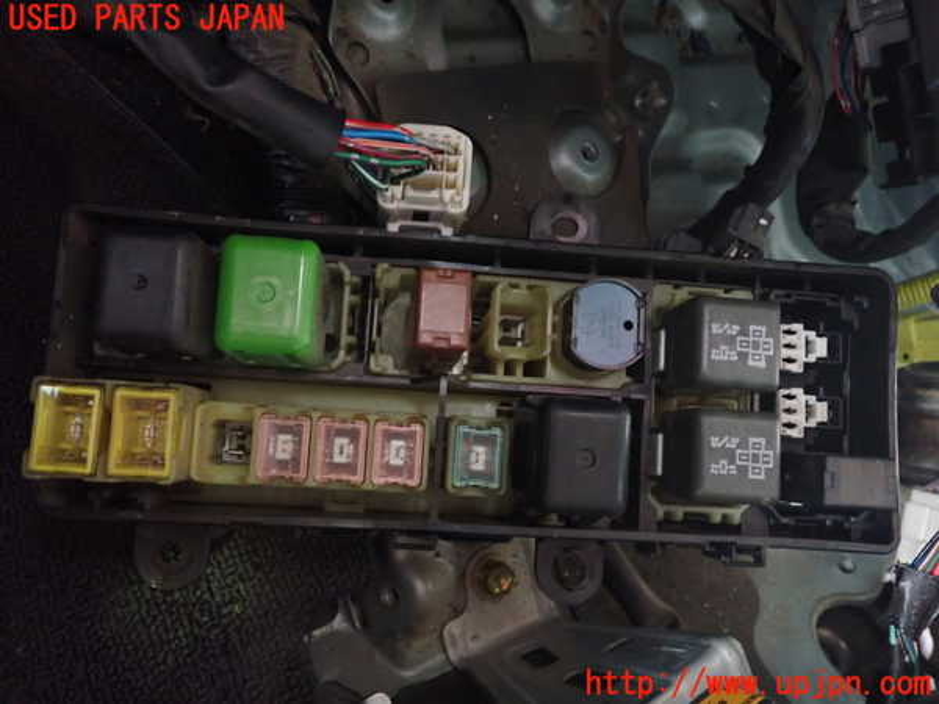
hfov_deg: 60.0
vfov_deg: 46.8
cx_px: 470
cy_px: 352
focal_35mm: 30
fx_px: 814
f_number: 2.3
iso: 800
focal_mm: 5.4
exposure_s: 1/13
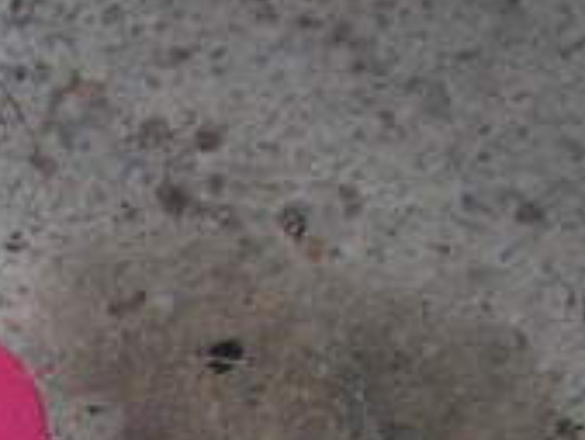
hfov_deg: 10.5
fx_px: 3044
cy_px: 859
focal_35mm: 180
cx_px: -353
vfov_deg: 7.9
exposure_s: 1/60.1
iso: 50
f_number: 3.2
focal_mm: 6.3
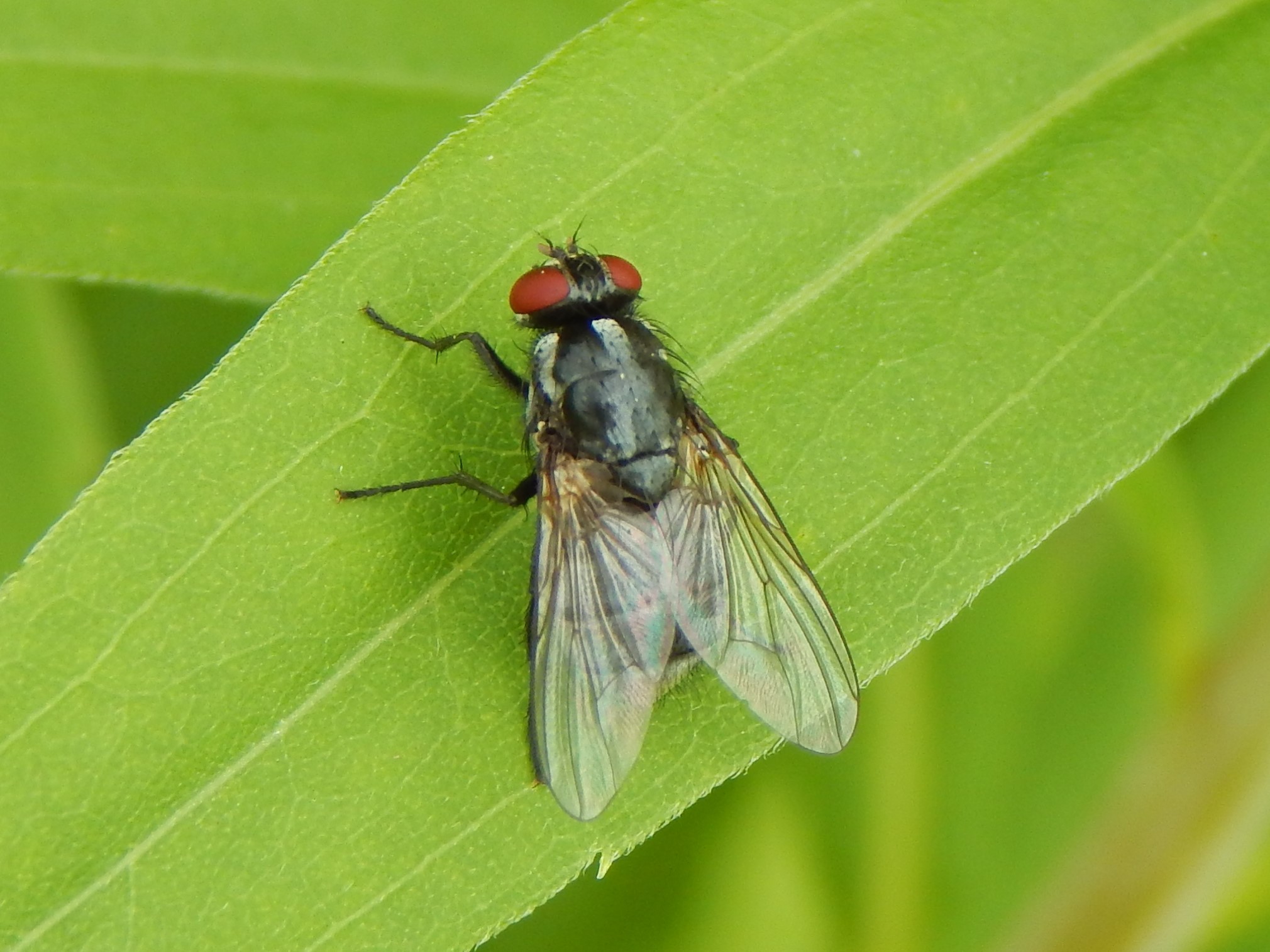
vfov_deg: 10.5
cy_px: 476
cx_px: 635
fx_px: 5173
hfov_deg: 14.0
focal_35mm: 141
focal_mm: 25.3
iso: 125
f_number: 4.9
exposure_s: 1/125
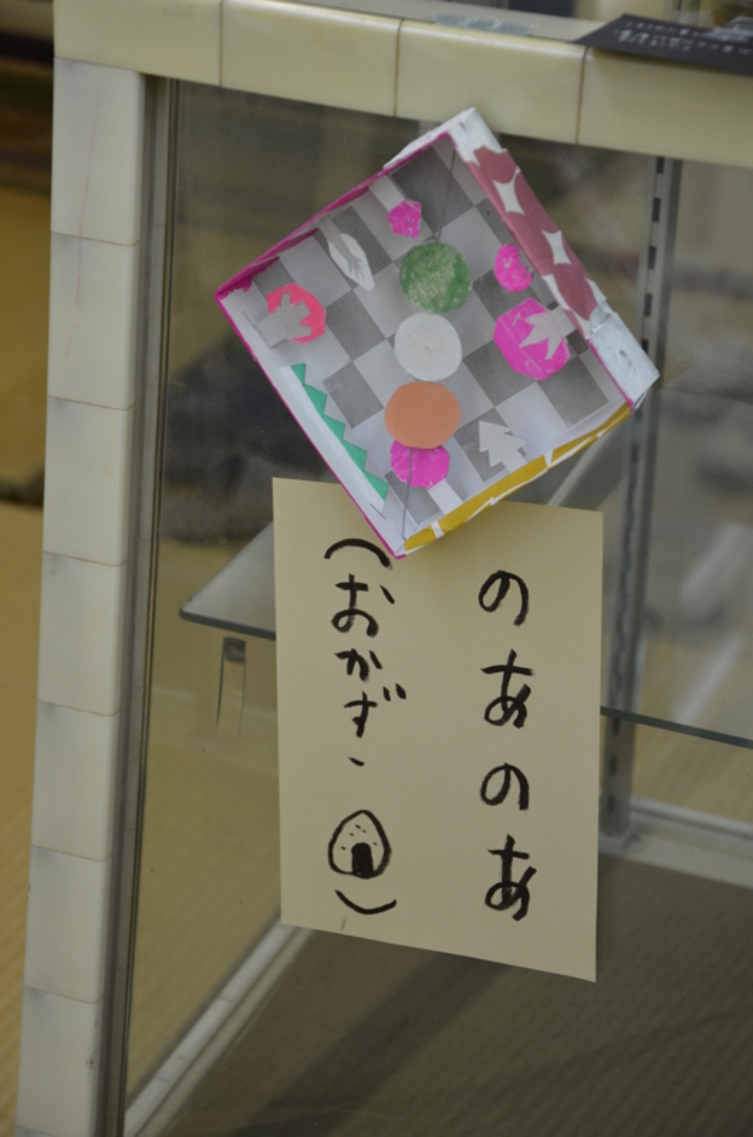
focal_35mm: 87
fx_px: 2741
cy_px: 568
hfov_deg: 15.6
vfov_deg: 23.4
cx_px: 376
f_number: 5
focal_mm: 58
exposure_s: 1/60
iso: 400
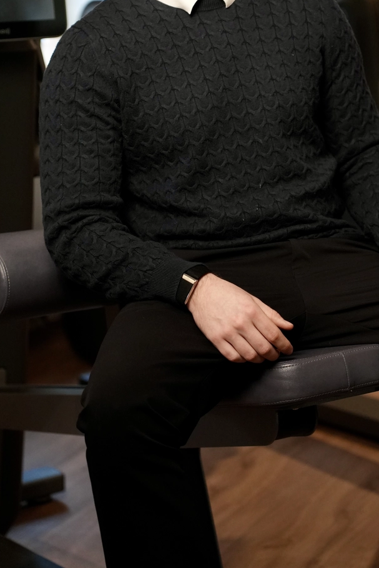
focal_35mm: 117
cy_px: 125
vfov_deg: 17.4
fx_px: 1847
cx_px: 283
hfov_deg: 11.7
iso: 2500
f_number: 2.8
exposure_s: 1/160
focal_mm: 71
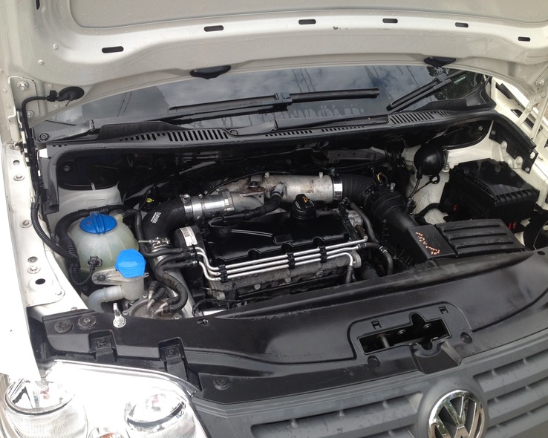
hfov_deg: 49.0
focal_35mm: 37
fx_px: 600
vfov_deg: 40.1
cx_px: 296
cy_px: 220
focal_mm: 4.28
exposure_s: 1/387
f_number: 2.4
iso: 50
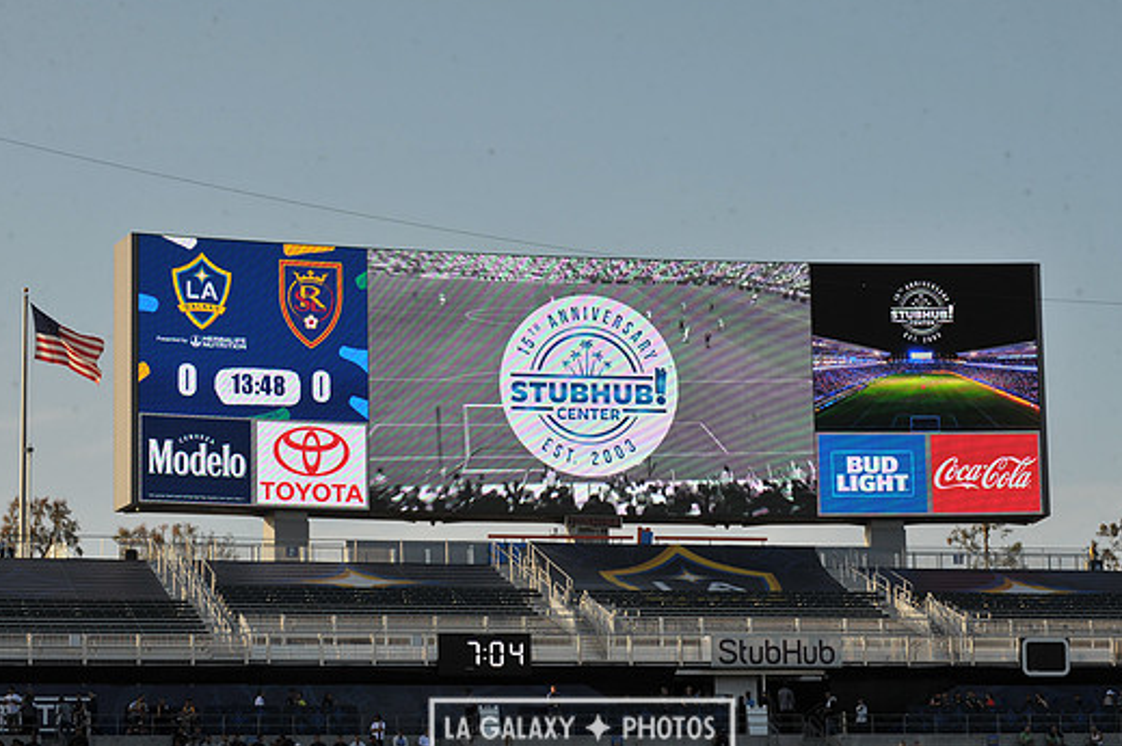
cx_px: 582
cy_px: 402
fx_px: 3550
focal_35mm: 114
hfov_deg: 18.0
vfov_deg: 12.0
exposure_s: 1/500
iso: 400
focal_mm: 102
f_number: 11
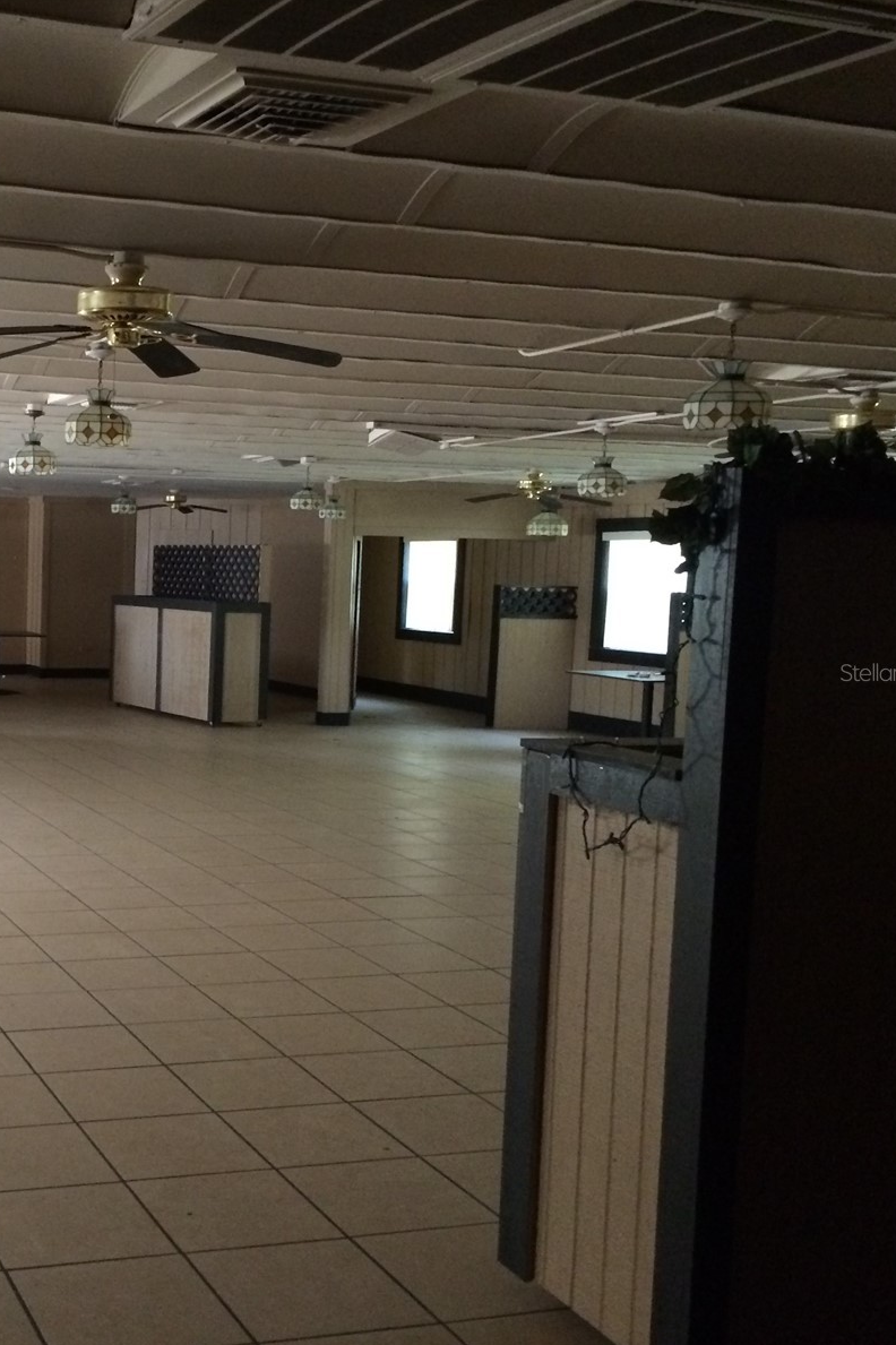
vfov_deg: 46.4
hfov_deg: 30.1
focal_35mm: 42
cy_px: 672
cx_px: 42
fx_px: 1569
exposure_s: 1/30
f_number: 2.2
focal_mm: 4.12
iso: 400
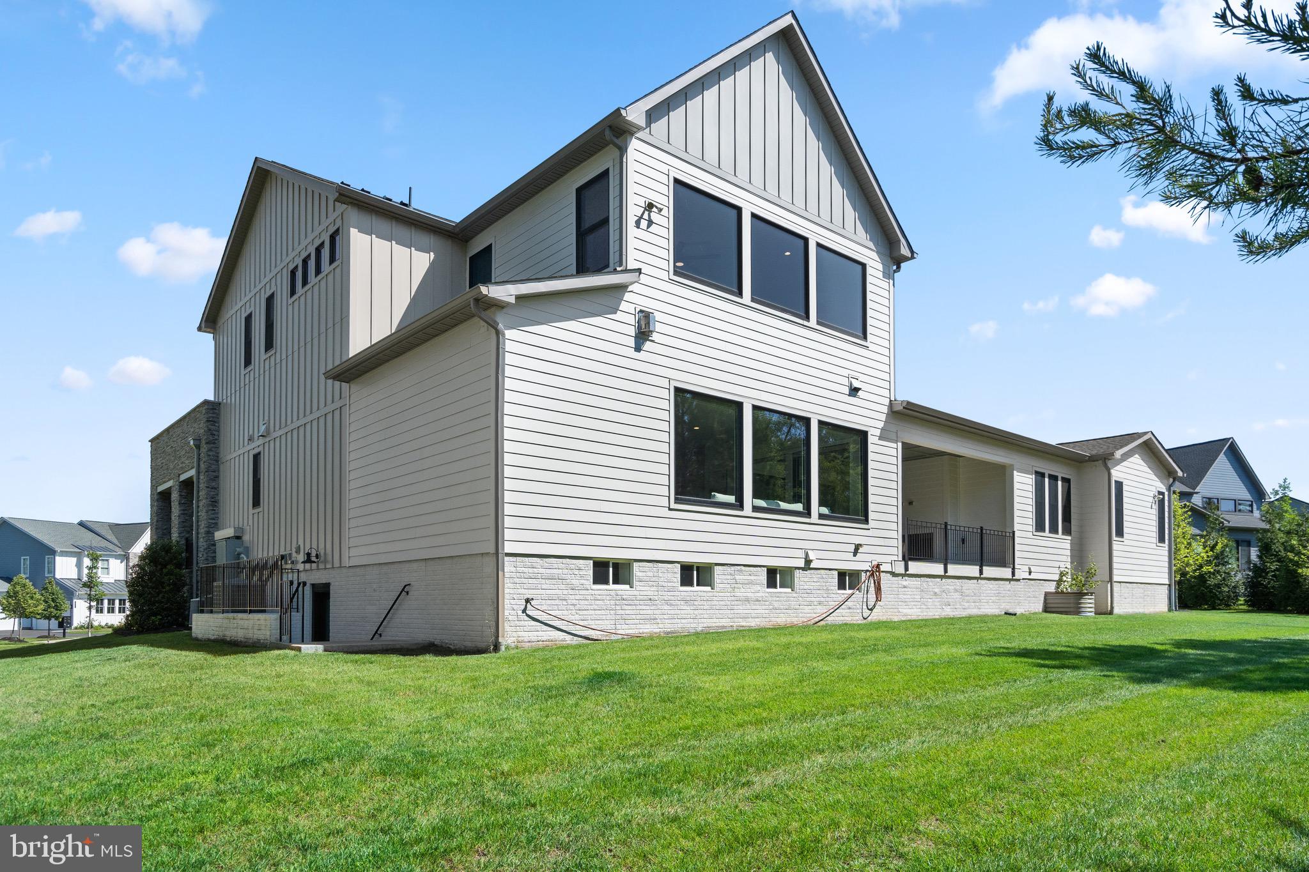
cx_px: 654
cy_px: 436
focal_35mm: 21
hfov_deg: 81.2
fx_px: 763
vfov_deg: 59.5
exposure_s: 1/1600
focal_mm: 21
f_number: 8
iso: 800
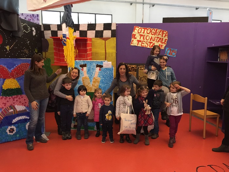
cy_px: 86
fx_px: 192
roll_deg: -0.5
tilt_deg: -8.1
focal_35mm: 29
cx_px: 114
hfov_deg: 61.7
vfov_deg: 48.2
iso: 160
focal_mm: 4.15
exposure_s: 1/17
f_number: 2.2
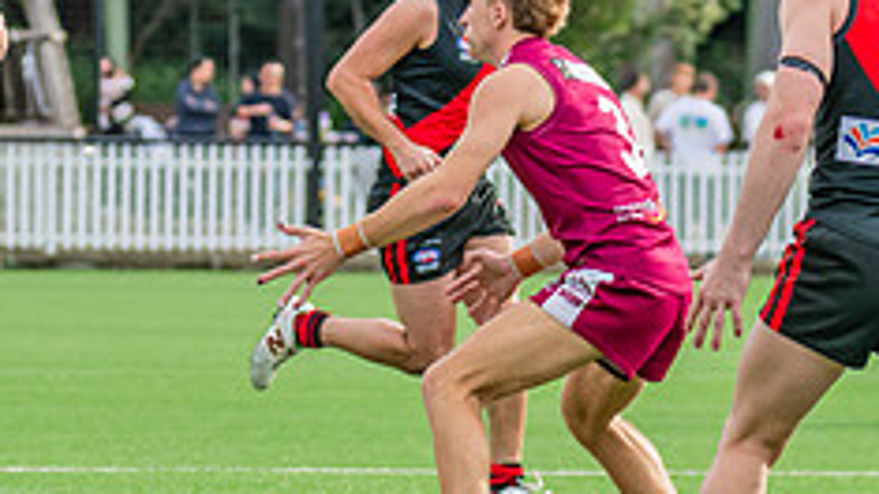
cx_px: -125
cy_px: 329
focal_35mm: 532
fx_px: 12395
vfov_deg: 2.3
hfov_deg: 4.1
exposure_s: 1/1250
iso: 800
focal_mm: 180
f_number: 5.6
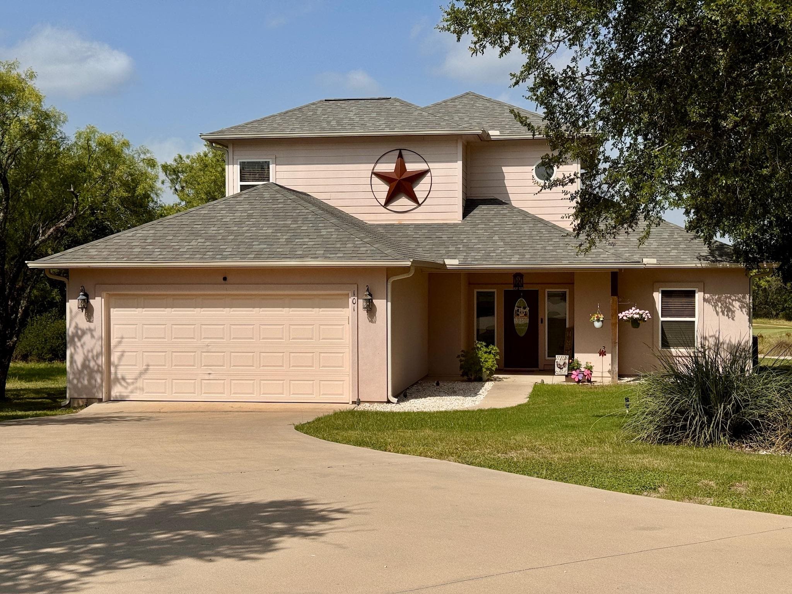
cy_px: 297
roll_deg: -0.4
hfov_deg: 39.7
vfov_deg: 30.3
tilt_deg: -0.7
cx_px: 396
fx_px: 1098
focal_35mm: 48
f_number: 1.78
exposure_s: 1/9009
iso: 64
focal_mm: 6.76
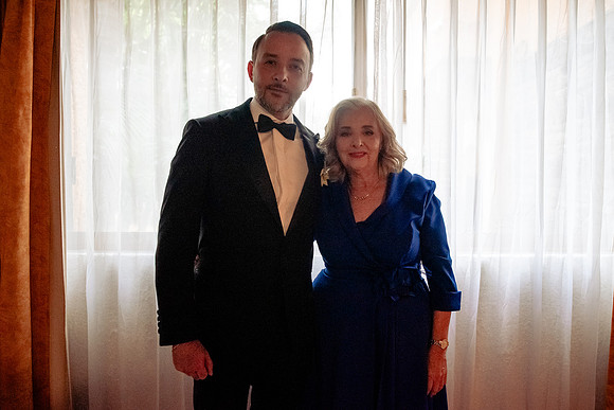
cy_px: 195
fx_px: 449
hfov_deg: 68.7
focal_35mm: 26
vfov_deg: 49.0
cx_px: 328
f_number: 3.5
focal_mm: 24
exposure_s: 1/160
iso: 6400
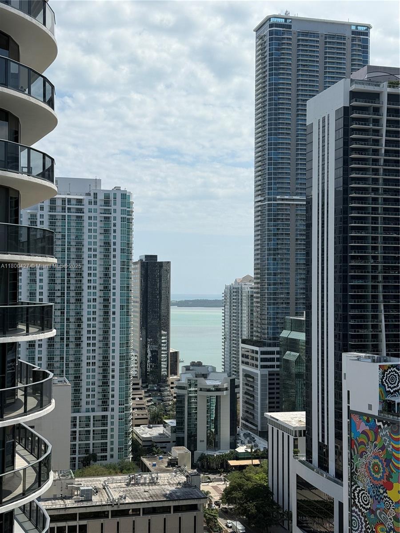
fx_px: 740
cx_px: 200
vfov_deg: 39.7
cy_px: 266
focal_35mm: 48
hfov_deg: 30.3
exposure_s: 1/8772
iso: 64
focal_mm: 6.76
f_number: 1.78
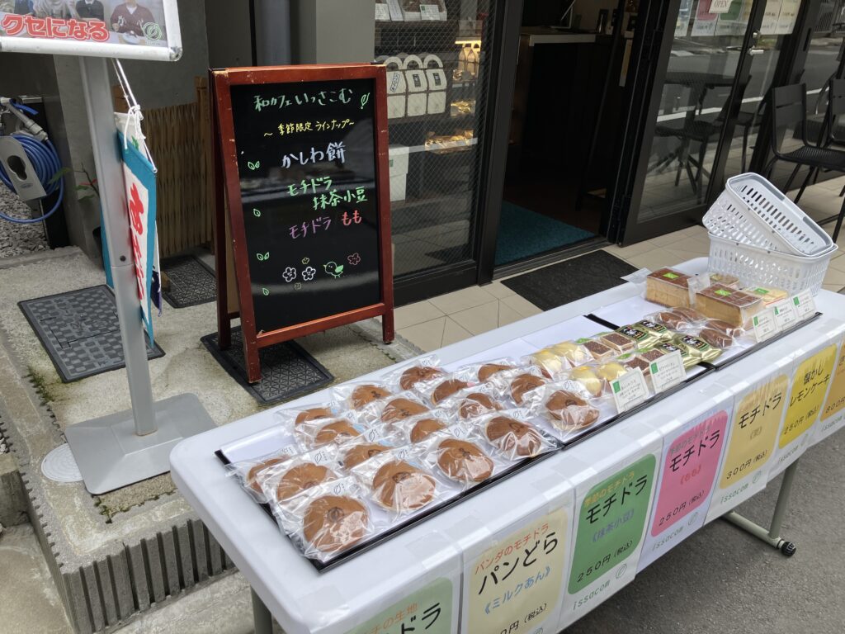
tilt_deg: -25.3
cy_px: 317
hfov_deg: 63.4
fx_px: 683
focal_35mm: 28
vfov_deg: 49.7
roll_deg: -2.5
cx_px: 422
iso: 32
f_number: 1.8
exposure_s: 1/600
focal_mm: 3.99
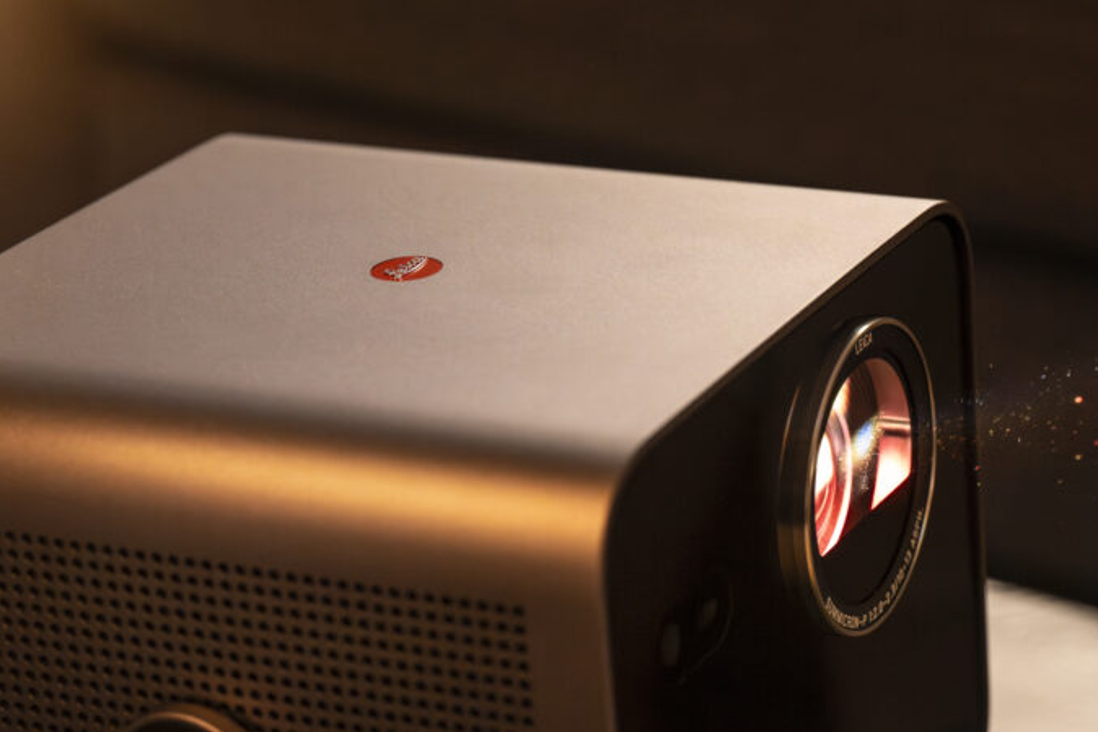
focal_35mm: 123
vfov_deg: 11.1
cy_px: 450
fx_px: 3750
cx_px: 793
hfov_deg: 16.6
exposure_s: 1/80
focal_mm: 81
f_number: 3.9
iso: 6400
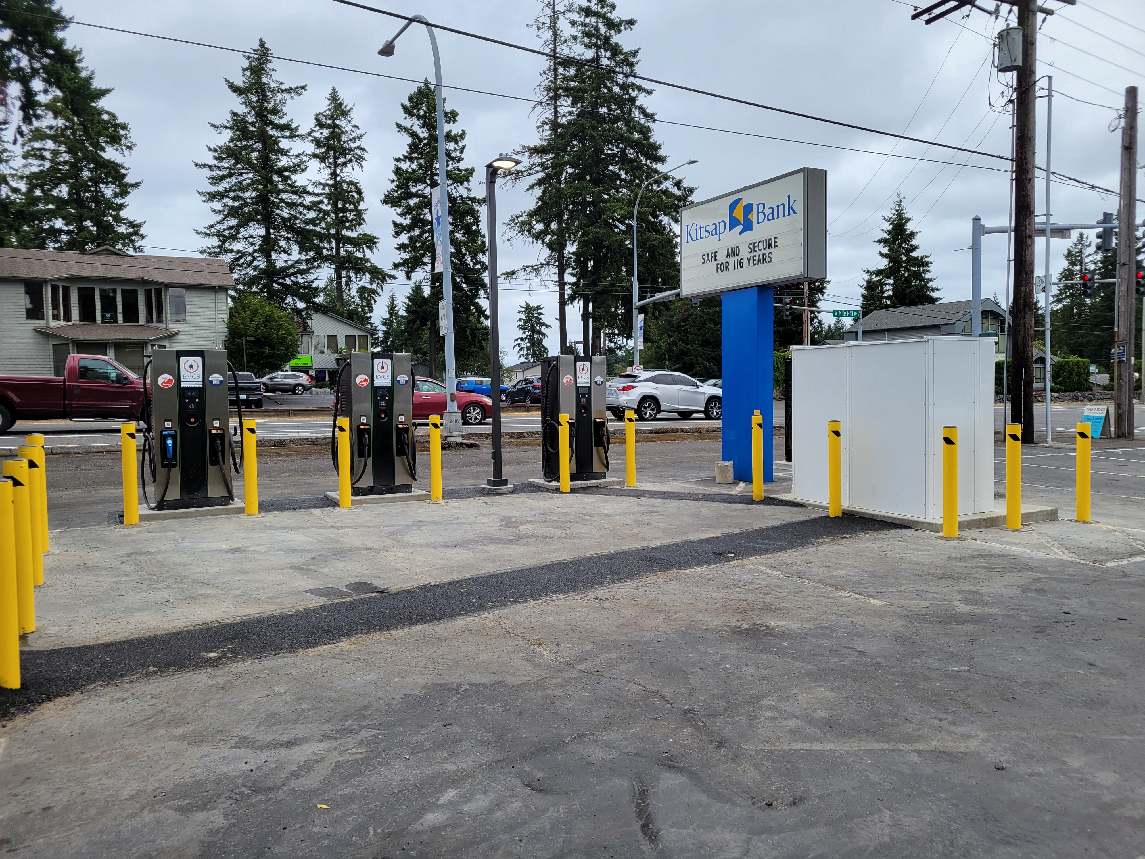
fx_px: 860
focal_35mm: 26
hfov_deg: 67.3
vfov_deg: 53.1
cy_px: 430
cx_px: 572
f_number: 1.8
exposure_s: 1/1173
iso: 40
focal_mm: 5.4
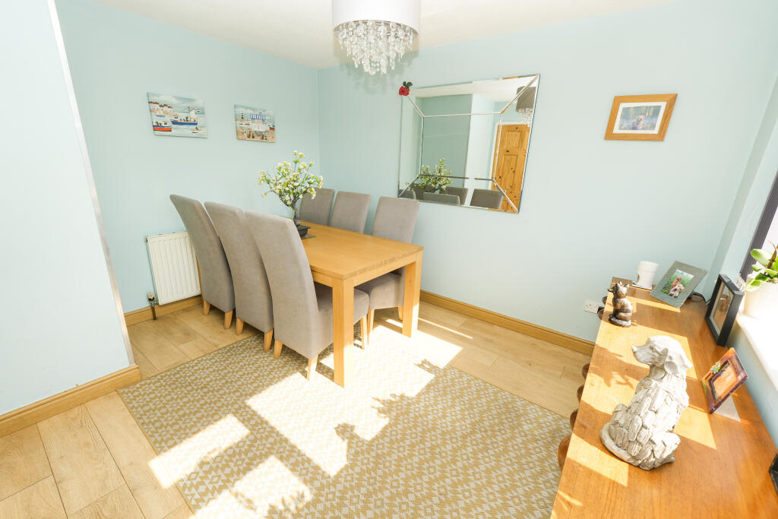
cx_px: 389
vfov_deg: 77.3
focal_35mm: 15
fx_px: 324
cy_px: 260
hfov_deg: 100.4
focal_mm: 10
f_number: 5.6
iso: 100
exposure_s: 1/100
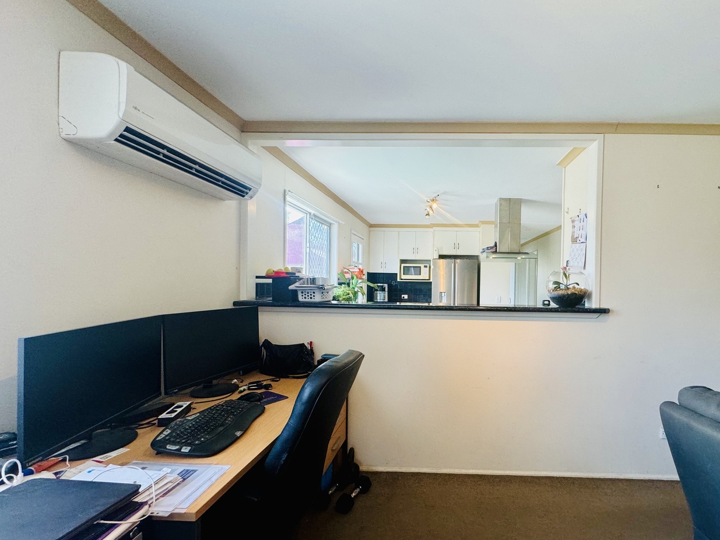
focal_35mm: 17
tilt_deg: -3.9
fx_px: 354
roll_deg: +0.4
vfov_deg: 74.6
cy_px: 290
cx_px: 434
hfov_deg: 89.8
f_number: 2.2
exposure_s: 1/100
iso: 160
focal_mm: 2.22
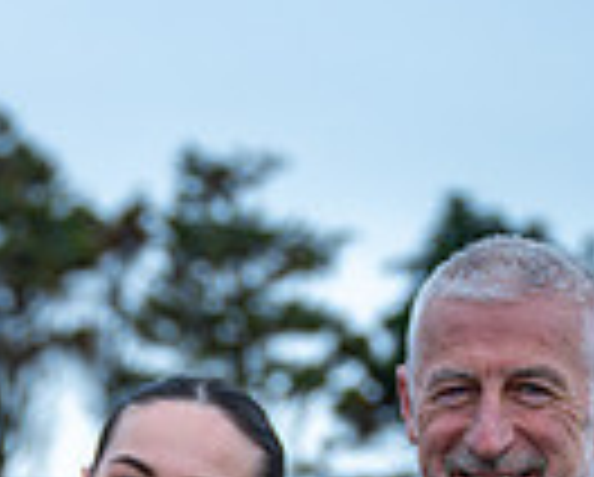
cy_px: 781
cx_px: 40
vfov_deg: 7.0
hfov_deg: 8.8
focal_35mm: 218
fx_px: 3838
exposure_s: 1/250
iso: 100
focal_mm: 53
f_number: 2.8
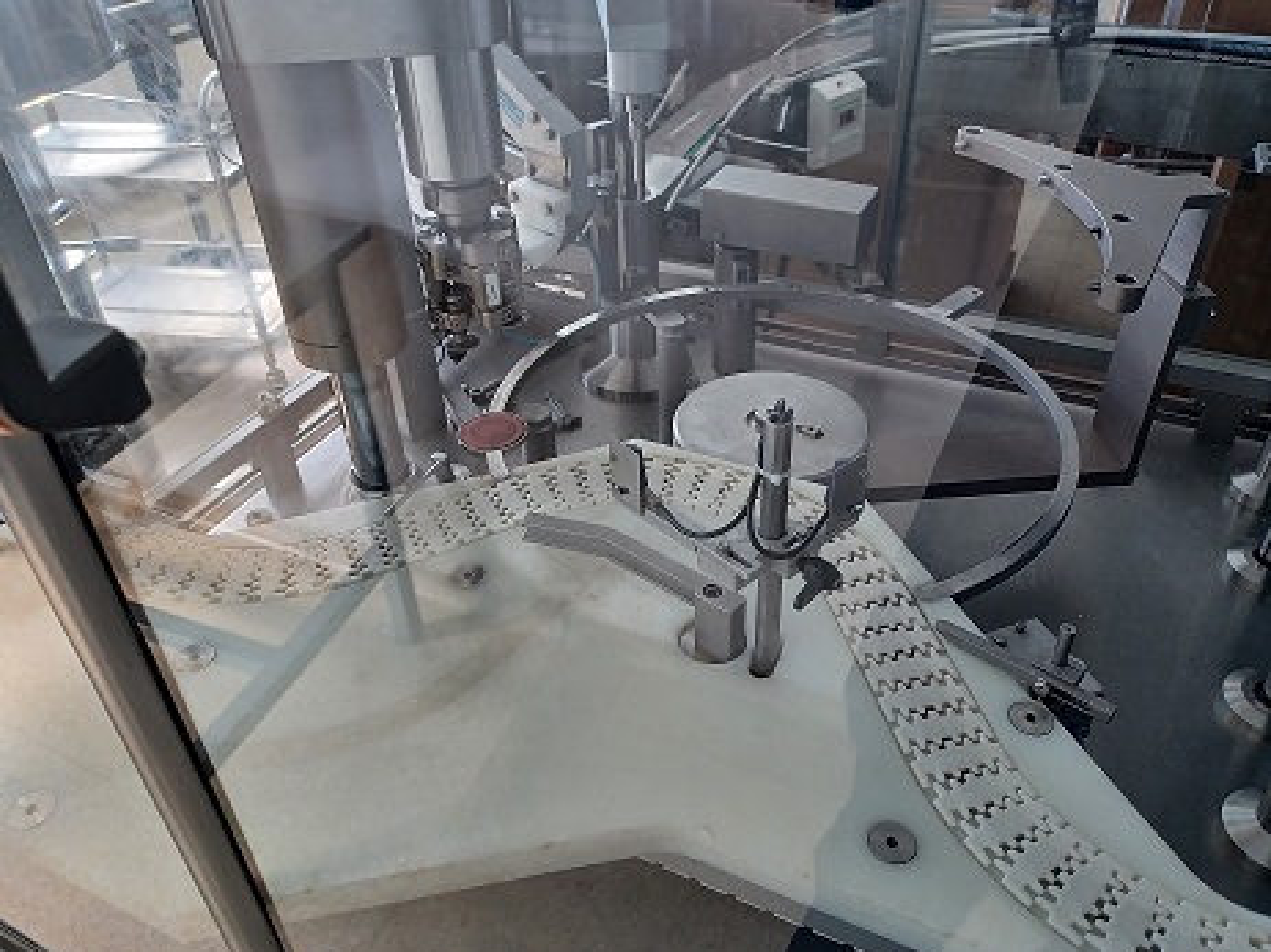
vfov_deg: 51.3
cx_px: 620
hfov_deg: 65.3
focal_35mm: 27
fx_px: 991
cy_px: 449
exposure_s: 1/49
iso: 125
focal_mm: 4.6
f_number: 1.8
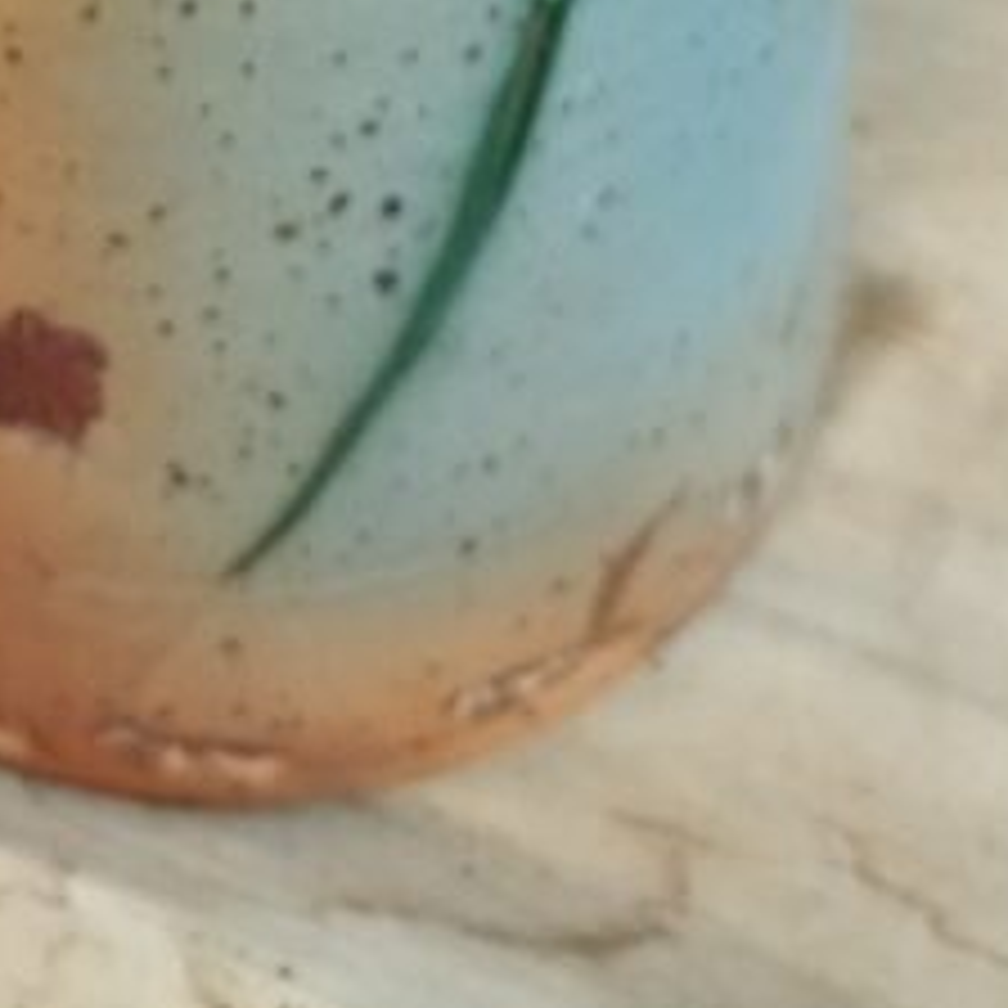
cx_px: 274
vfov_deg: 14.1
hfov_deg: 17.1
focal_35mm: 101
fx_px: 3327
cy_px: -1084
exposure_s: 1/33.3
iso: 1000
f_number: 1.89
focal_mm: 5.95
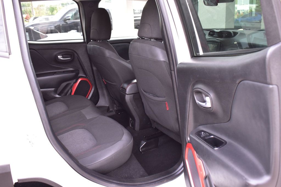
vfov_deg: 38.3
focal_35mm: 34
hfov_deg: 55.1
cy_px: 94
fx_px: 269
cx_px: 140
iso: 400
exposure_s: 1/20
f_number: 6.3
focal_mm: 23
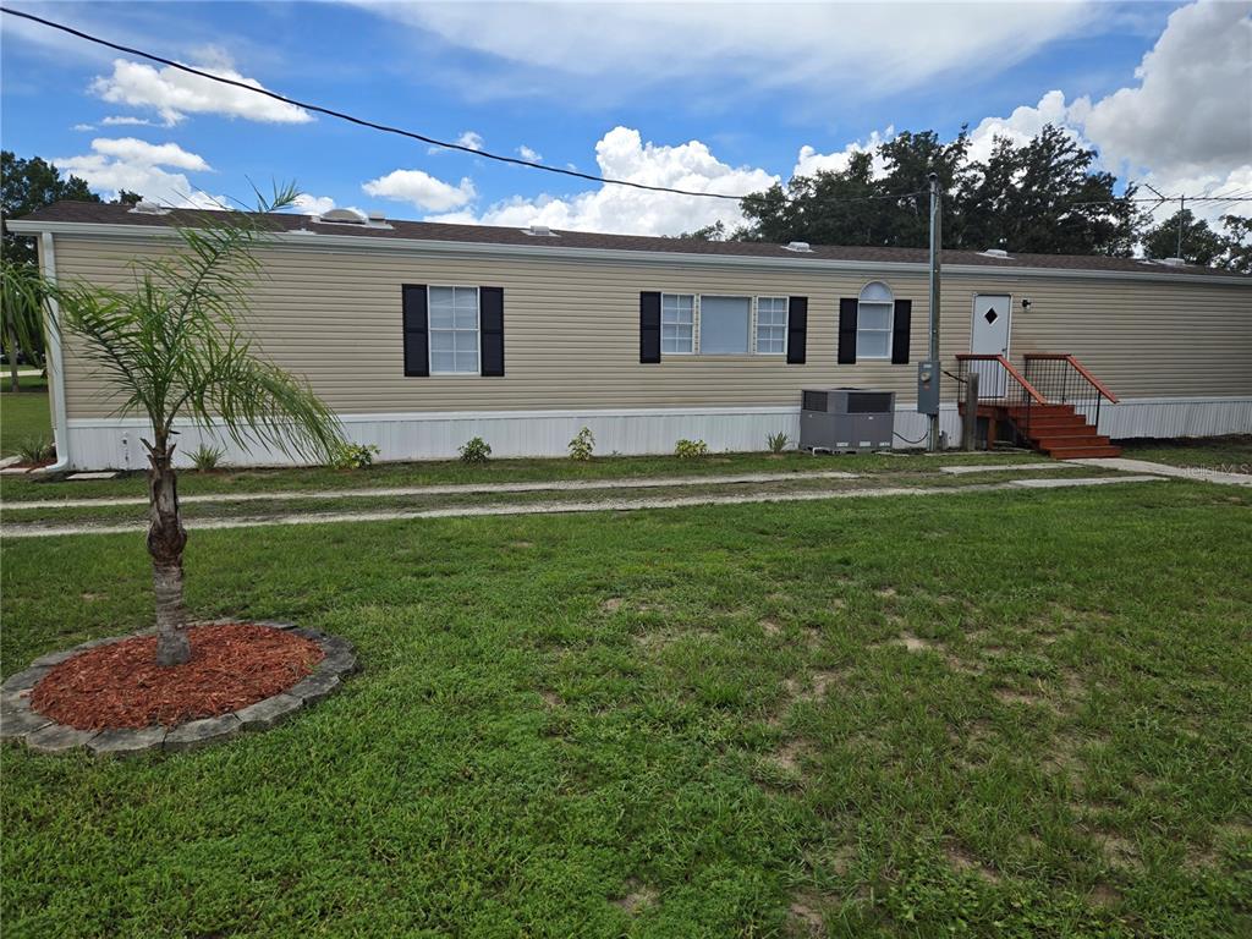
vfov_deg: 58.9
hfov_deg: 73.9
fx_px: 832
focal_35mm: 23
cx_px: 626
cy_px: 470
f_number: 1.8
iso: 25
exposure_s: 1/1894
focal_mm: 5.4
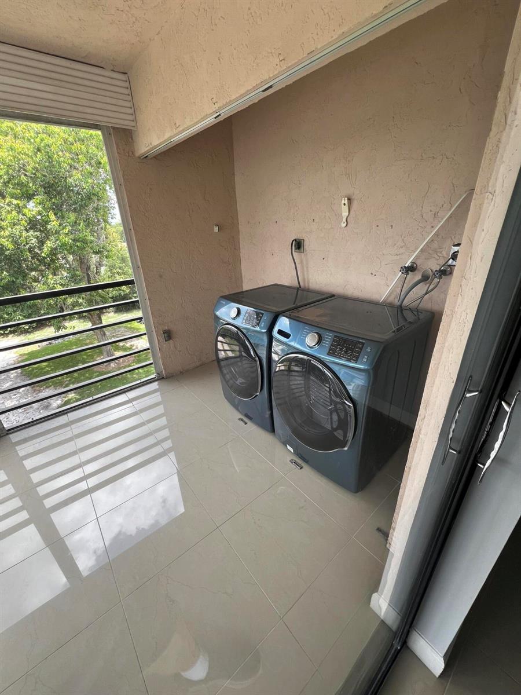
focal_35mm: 13
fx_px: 261
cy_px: 348
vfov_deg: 106.2
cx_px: 260
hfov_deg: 89.9
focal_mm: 1.57
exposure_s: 1/99
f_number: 1.8
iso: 50
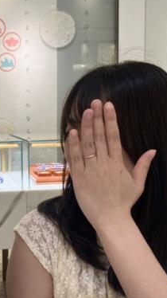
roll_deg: +1.0
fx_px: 386
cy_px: 162
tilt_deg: -6.9
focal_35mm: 49
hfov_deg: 23.5
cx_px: 4
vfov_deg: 42.1
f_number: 1.8
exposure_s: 1/120
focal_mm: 3.99
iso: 50
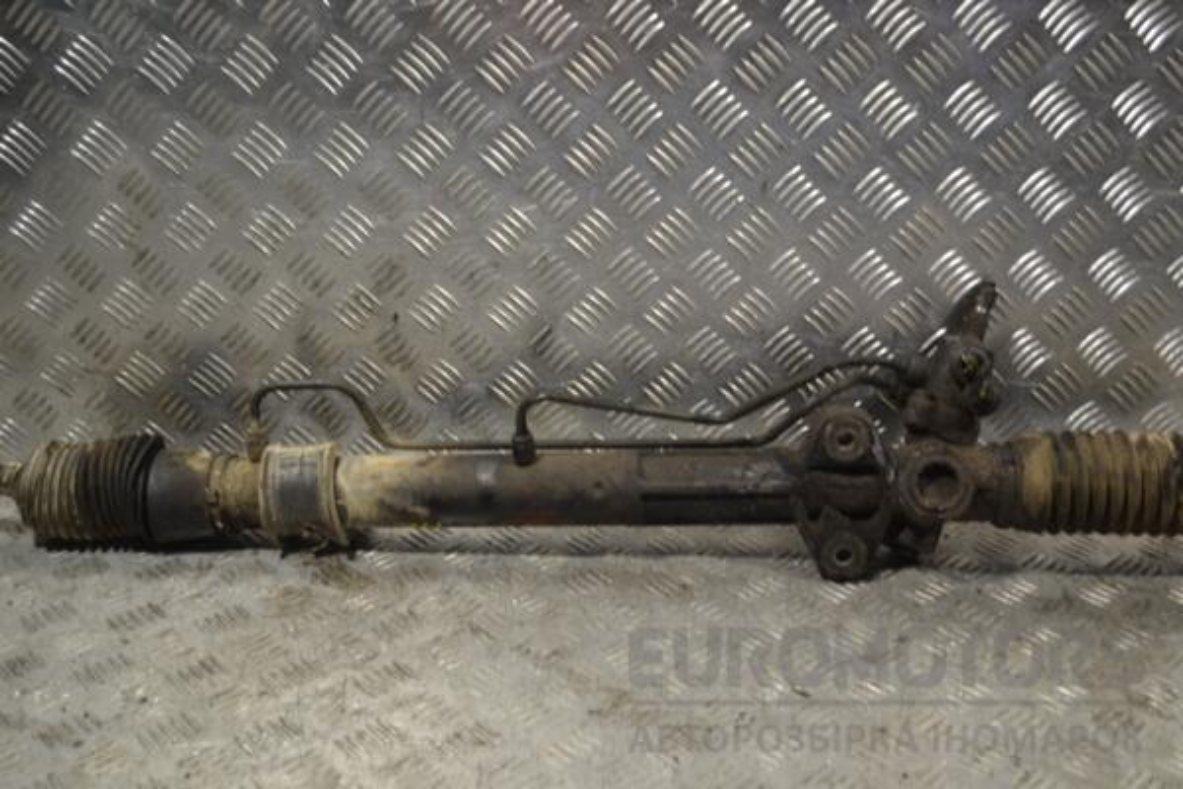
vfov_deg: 31.9
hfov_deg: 46.4
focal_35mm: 42
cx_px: 592
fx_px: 1380
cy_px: 394
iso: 110
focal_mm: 28
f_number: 4.5
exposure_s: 1/30
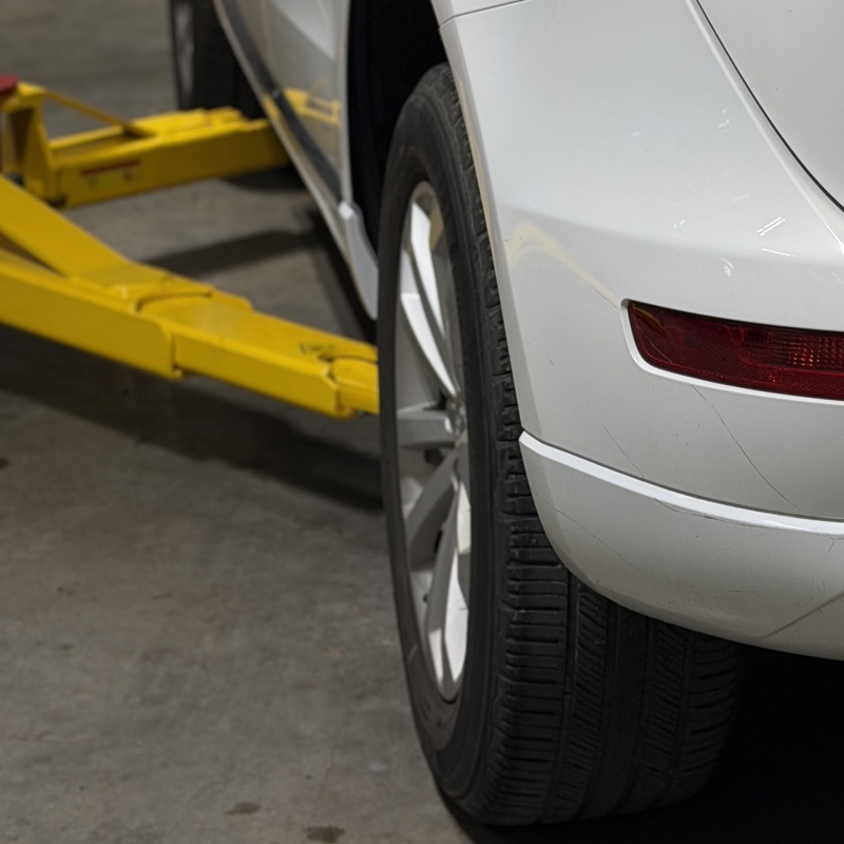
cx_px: 788
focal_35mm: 106
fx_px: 2924
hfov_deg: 16.2
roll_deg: +0.2
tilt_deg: -8.1
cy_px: -91
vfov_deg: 16.0
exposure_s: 1/120
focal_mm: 6.76
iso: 50
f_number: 1.78
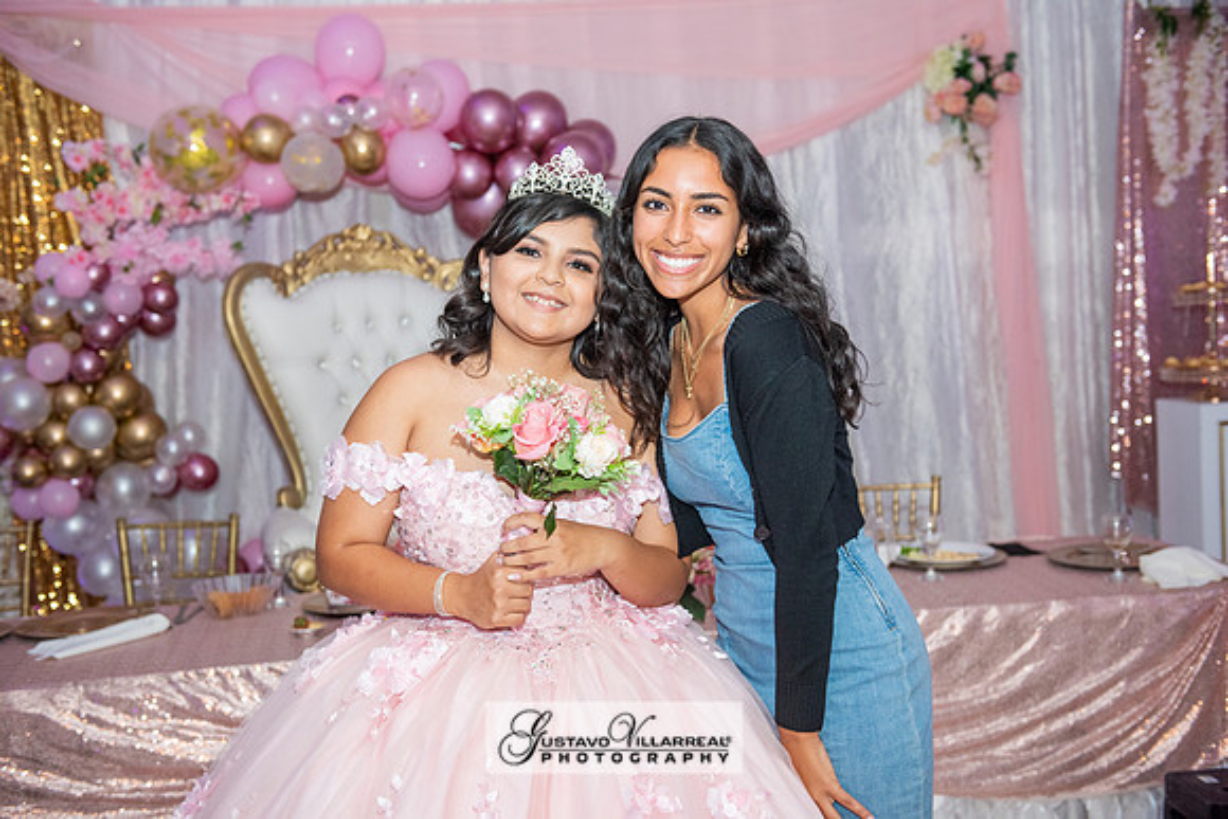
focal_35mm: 44
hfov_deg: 44.5
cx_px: 614
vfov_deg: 30.5
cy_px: 410
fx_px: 1501
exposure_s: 1/160
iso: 1250
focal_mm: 44
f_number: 3.5
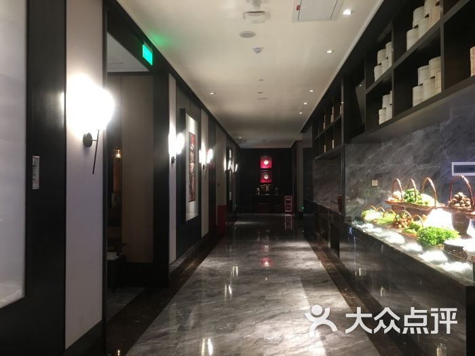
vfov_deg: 48.2
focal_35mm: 29
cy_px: 178
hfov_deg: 61.7
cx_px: 238
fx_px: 398
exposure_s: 1/10
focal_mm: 4.15
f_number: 2.2
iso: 100
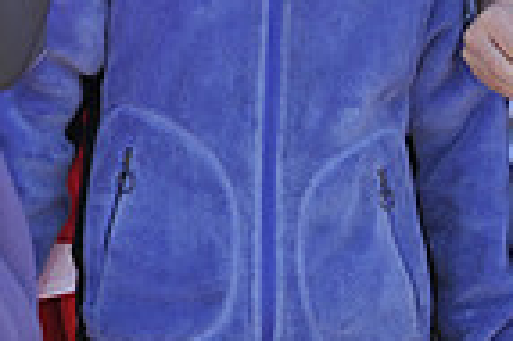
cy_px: -269
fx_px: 3473
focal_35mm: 244
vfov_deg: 5.5
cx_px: -316
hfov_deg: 8.2
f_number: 5
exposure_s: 1/250
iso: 200
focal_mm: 60
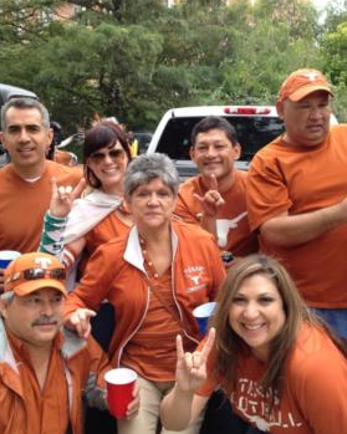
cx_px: 200
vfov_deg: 38.0
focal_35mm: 49
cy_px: 206
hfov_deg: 30.8
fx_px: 629
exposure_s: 1/203
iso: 64
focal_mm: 4.28
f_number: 2.4
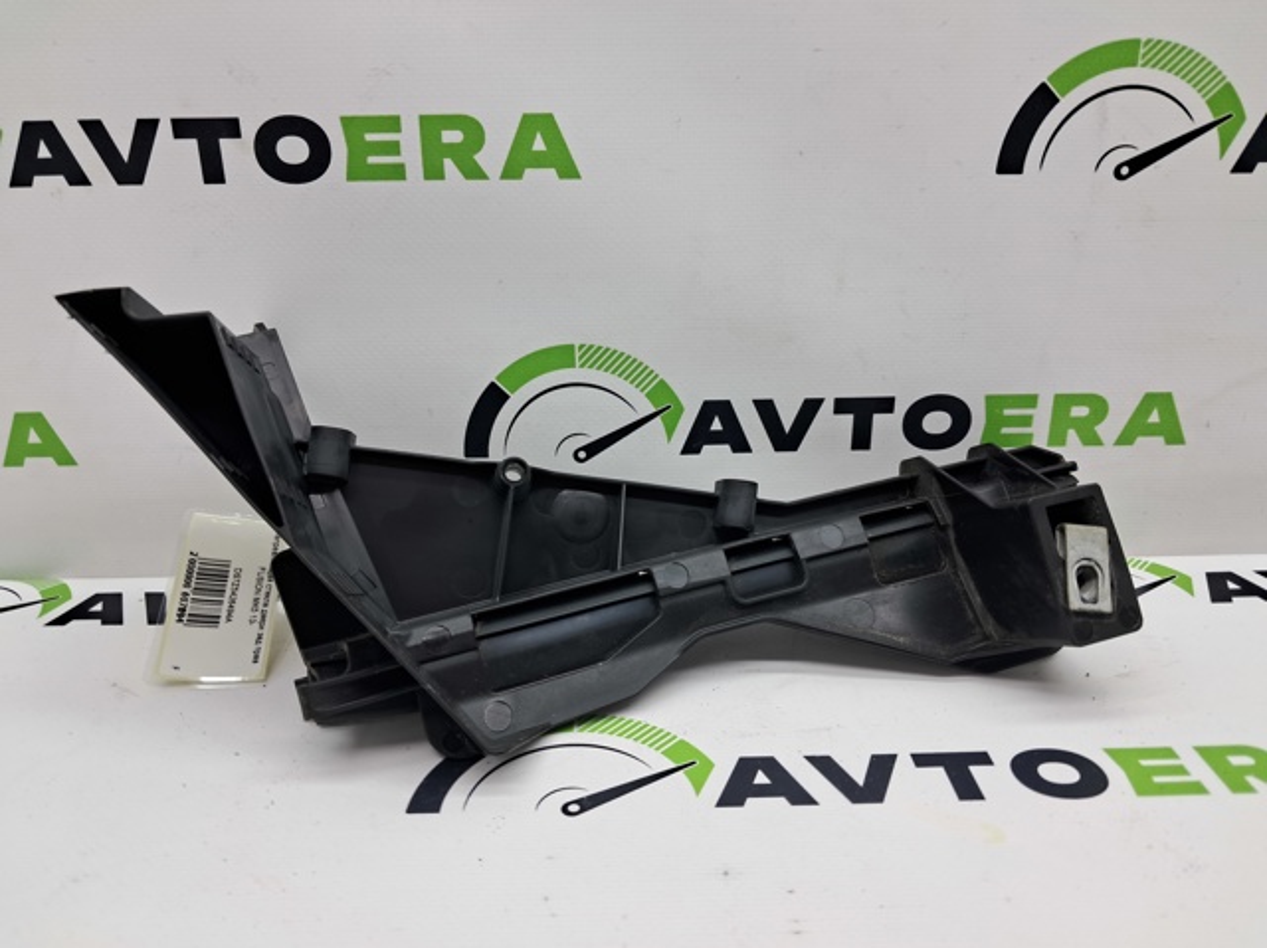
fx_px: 988
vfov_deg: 51.3
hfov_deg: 65.4
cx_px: 634
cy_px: 474
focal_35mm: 27
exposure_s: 1/50
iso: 50
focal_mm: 4
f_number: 1.8
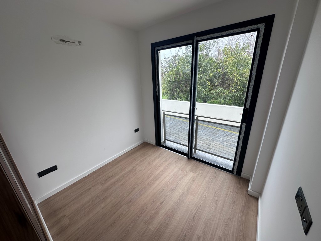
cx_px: 160
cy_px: 120
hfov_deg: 102.1
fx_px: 130
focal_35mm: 14
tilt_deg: -18.8
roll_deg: +1.9
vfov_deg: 85.7
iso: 50
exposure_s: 1/99
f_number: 2.2
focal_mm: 2.22
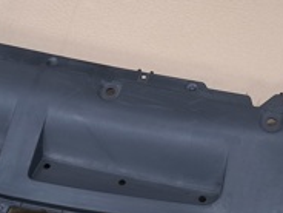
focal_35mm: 80
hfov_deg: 24.4
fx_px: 654
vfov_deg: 18.4
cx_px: 132
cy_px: 98
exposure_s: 1/40
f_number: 1.8
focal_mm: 5.54
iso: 320
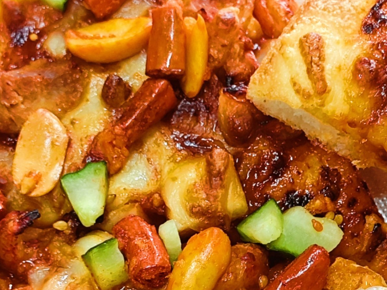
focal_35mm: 53
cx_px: 266
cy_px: 330
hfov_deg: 35.7
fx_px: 593
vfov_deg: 25.3
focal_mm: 5.43
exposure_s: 1/41.2
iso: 640
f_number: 1.8
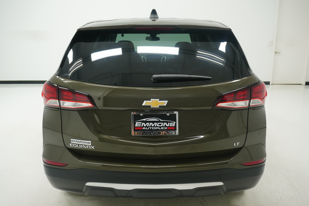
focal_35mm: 33
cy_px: 103
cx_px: 154
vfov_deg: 40.0
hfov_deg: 57.2
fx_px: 283
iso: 1000
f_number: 5.6
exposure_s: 1/200
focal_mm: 22
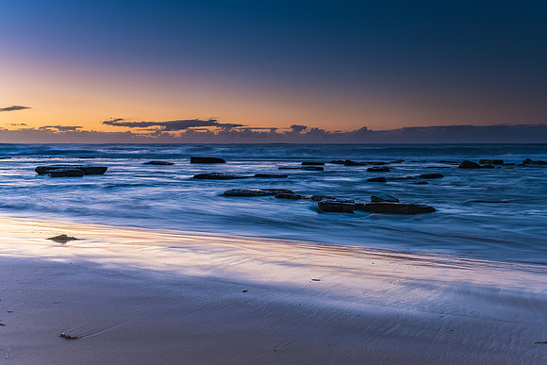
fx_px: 594
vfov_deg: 34.1
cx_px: 274
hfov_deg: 49.4
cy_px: 182
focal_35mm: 39
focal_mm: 26
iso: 200
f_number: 6.3
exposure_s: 1.3
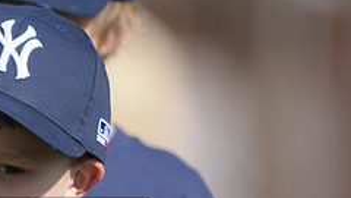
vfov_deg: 0.8
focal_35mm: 1515
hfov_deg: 1.4
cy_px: 253
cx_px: -7
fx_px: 14100
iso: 400
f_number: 4
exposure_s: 1/2500
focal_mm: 400
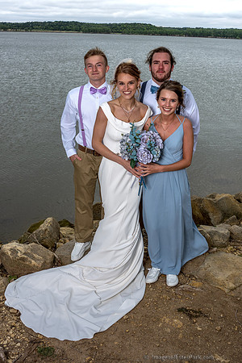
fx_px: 242
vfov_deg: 73.7
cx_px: 121
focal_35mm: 24
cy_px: 182
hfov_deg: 53.1
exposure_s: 1/250
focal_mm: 24
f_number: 7.1
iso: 100
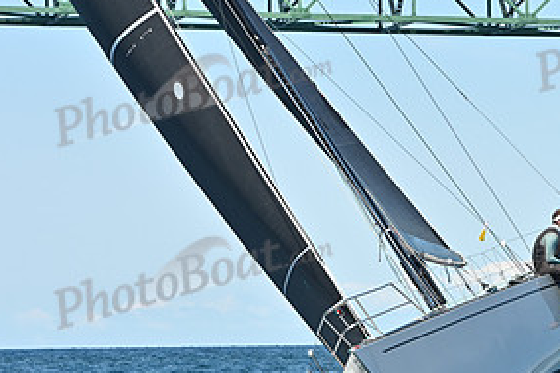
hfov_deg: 6.3
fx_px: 5084
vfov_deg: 4.2
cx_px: 436
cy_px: 352
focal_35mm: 327
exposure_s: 1/1000
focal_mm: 160
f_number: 8
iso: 320
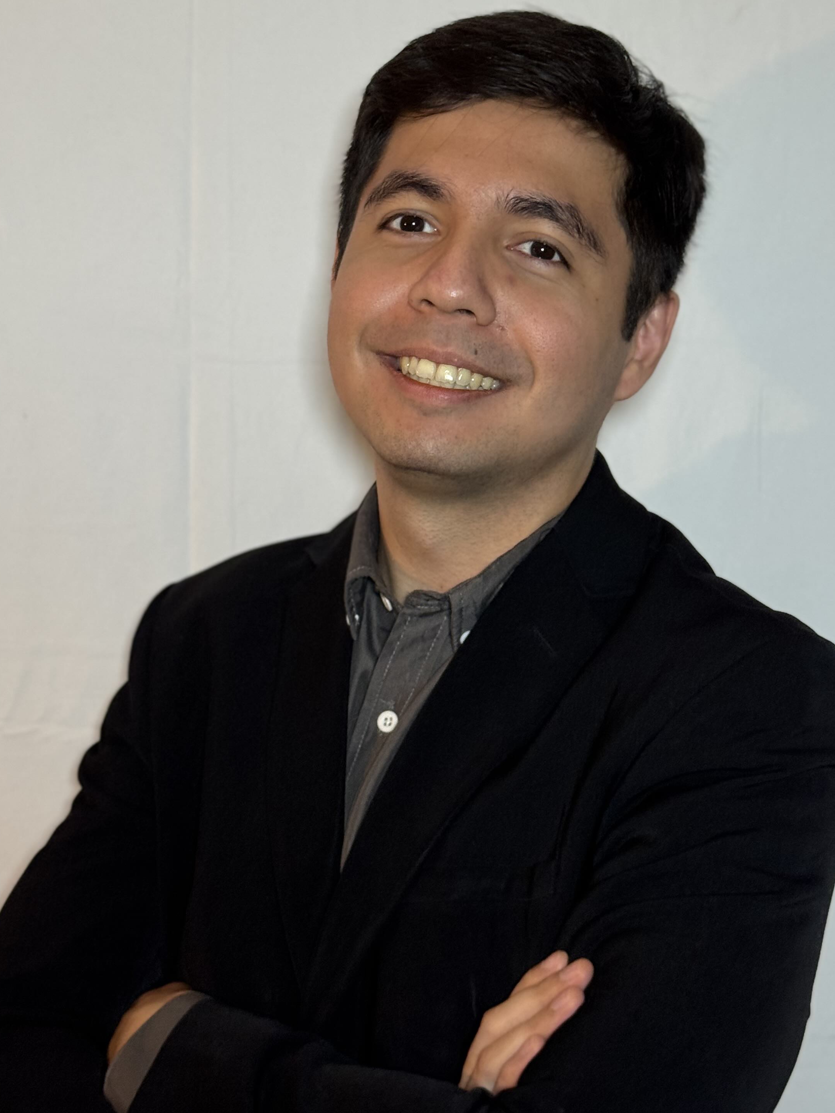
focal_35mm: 67
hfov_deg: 21.9
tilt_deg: +0.9
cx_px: 411
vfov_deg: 28.8
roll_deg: -0.9
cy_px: 398
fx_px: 2155
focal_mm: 6.76
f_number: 1.78
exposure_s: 1/50
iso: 250
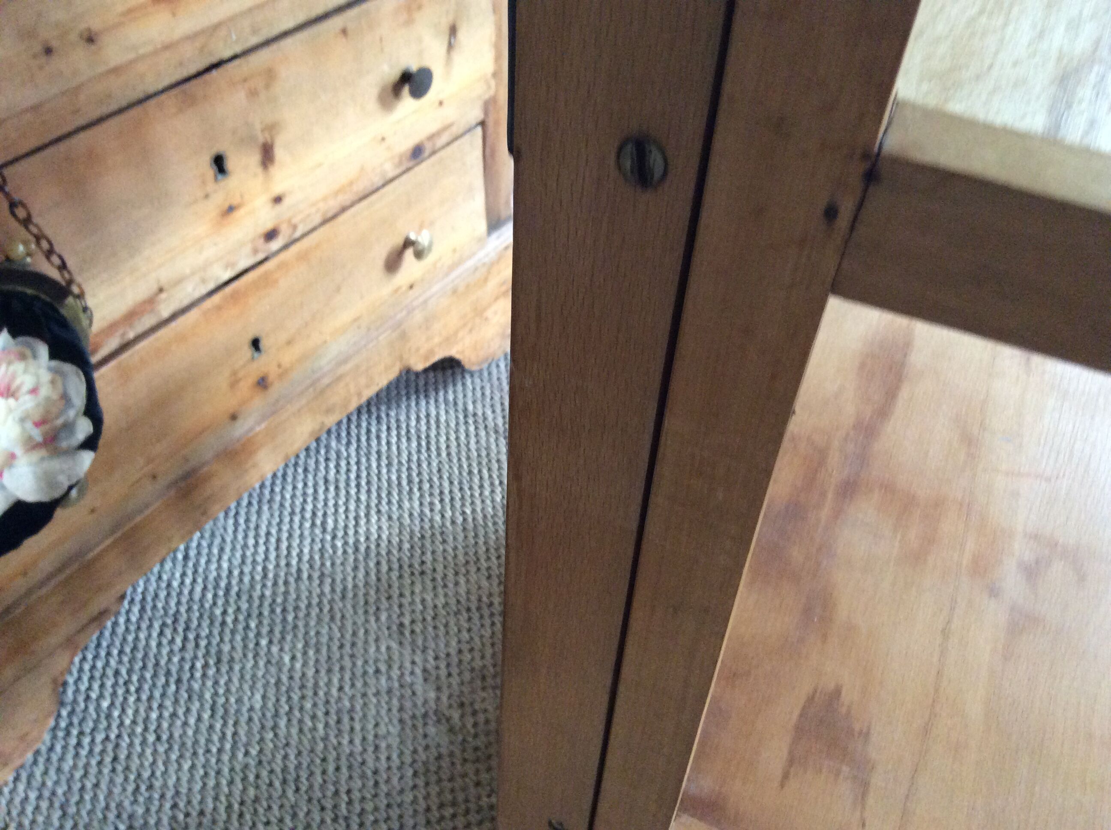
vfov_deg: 44.1
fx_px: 1026
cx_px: 556
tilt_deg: -46.3
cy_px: 415
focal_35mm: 32
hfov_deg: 56.9
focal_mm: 3.3
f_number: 2.4
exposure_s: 1/25
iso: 200
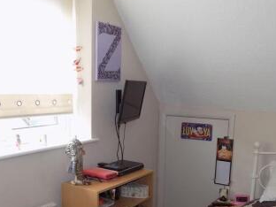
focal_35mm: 43
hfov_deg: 43.8
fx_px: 343
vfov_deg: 32.7
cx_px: 149
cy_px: 165
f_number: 3.1
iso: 220
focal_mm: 4
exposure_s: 1/30
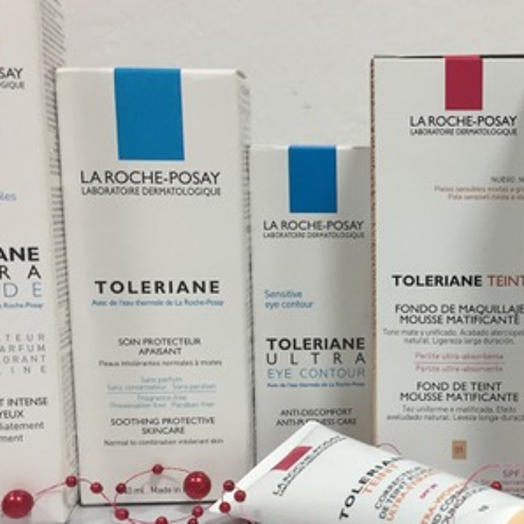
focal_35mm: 55
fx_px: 942
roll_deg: -0.5
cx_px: 427
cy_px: 348
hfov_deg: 30.3
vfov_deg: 30.9
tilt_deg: -9.5
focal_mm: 4.15
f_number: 2.2
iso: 80
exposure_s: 1/33
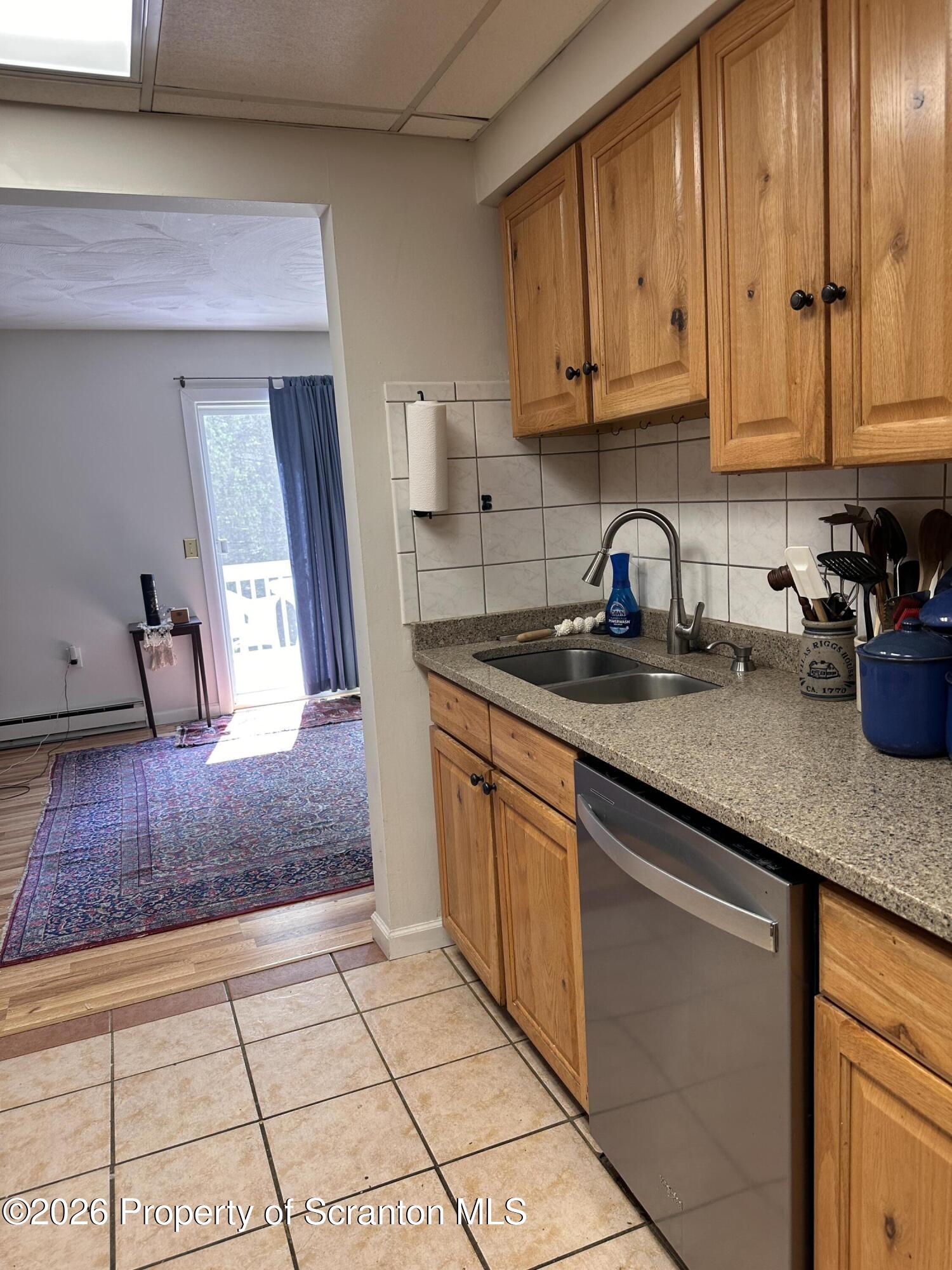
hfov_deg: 56.8
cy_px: 635
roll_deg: +3.3
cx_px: 476
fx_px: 880
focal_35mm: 24
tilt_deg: -8.6
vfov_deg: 71.6
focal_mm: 6.86
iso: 100
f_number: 1.78
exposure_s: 1/100
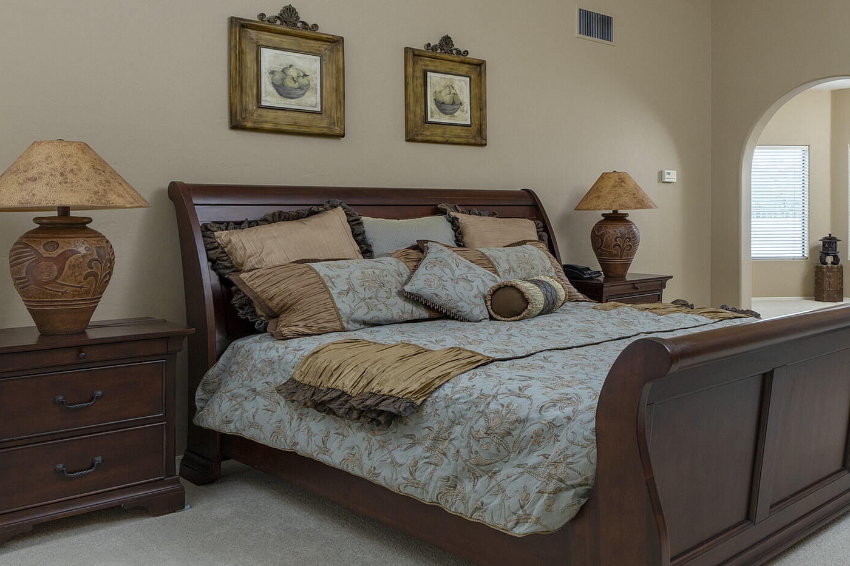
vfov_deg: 43.3
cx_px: 600
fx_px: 708
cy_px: 215
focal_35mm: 30
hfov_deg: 59.7
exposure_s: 1/10
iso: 200
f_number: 7.1
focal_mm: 15
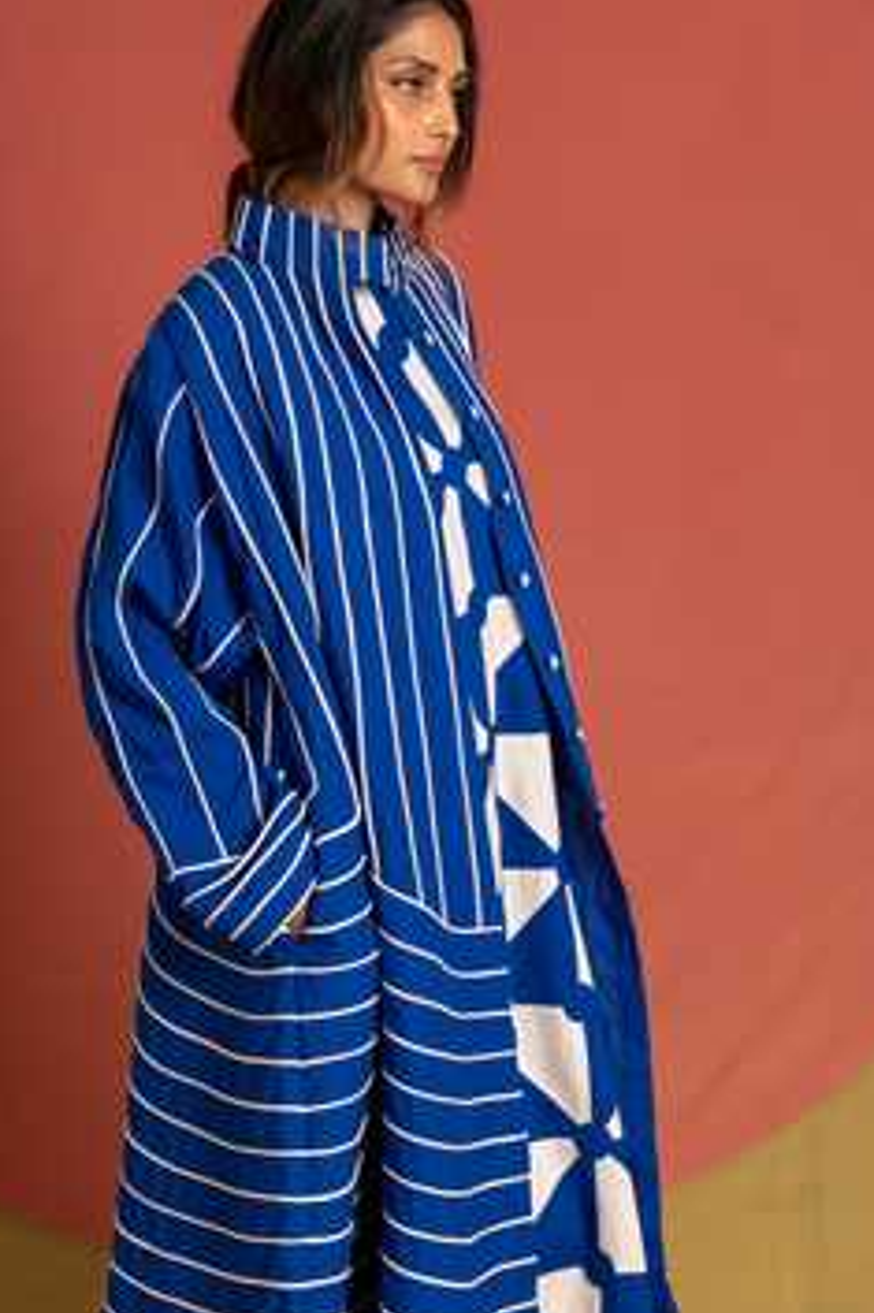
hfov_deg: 22.2
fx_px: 2223
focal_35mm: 61
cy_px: 850
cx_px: 379
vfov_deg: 32.7
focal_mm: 41
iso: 1250
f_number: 3.2
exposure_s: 1/200
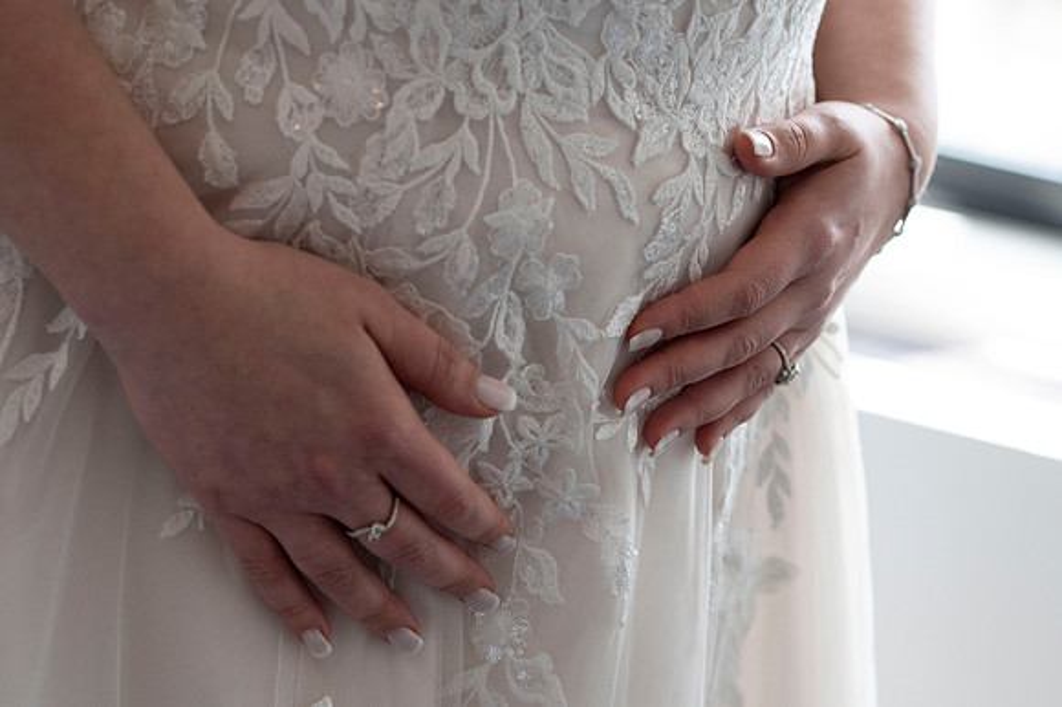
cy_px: 354
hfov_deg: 23.9
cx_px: 531
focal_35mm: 85
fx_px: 2506
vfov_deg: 16.1
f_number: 4
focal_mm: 85
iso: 4000
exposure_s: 1/1250
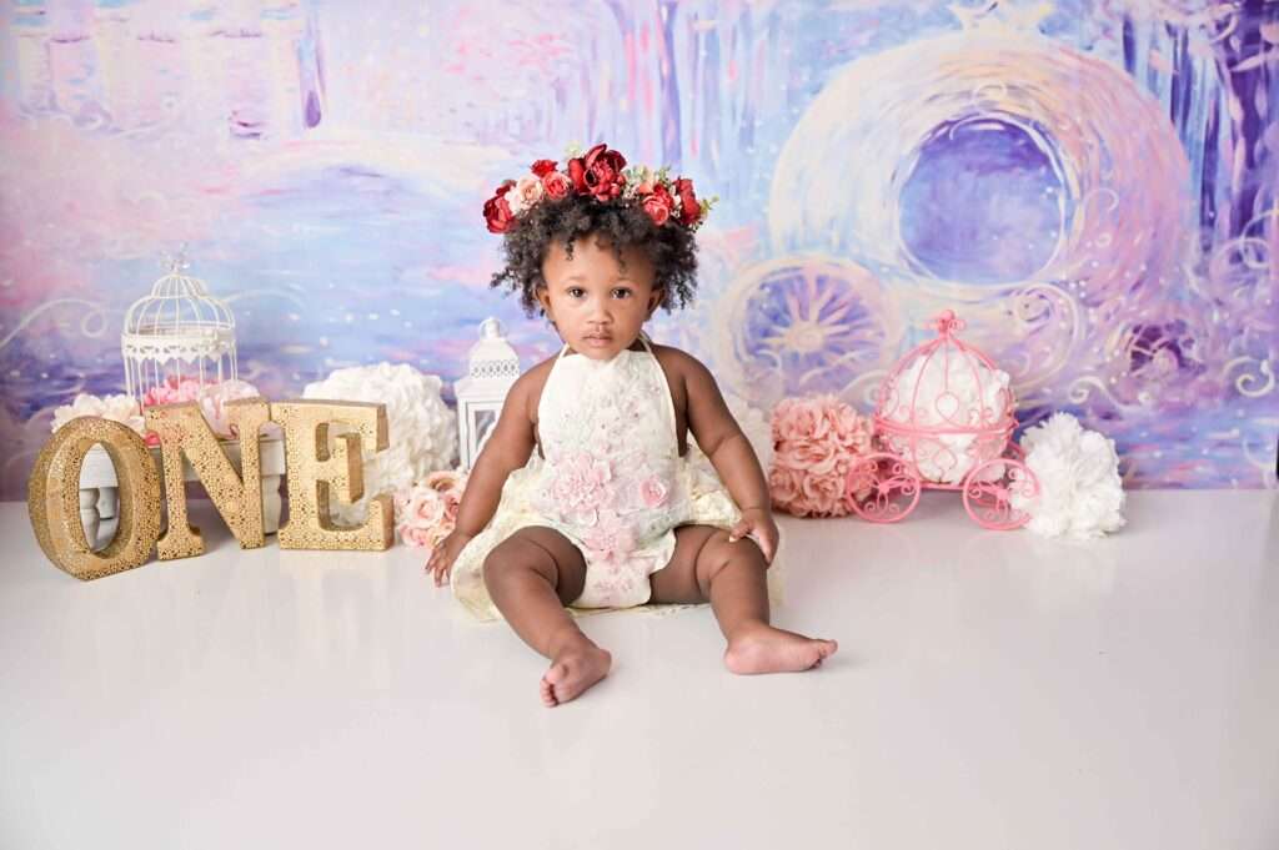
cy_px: 425
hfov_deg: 58.8
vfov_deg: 41.1
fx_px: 1136
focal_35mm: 32
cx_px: 640
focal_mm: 32
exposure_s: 1/60
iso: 200
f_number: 2.8
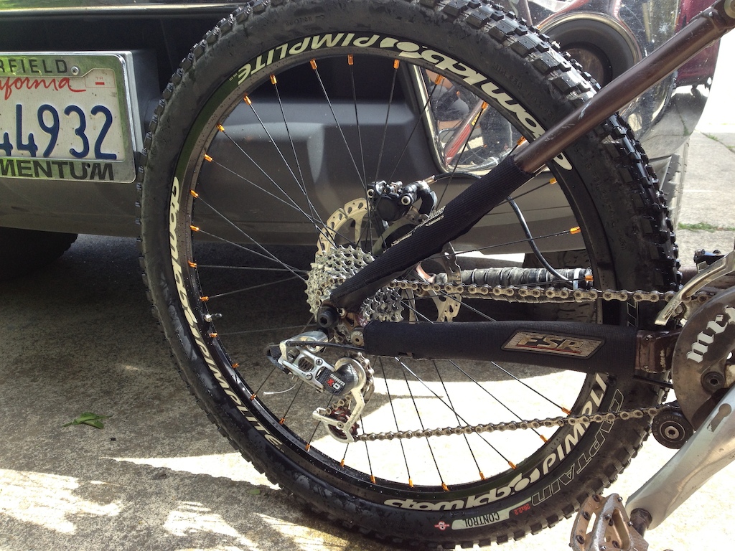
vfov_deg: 40.7
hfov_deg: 52.6
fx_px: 743
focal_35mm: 35
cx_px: 368
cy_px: 276
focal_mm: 4.28
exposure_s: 1/262
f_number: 2.4
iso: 50
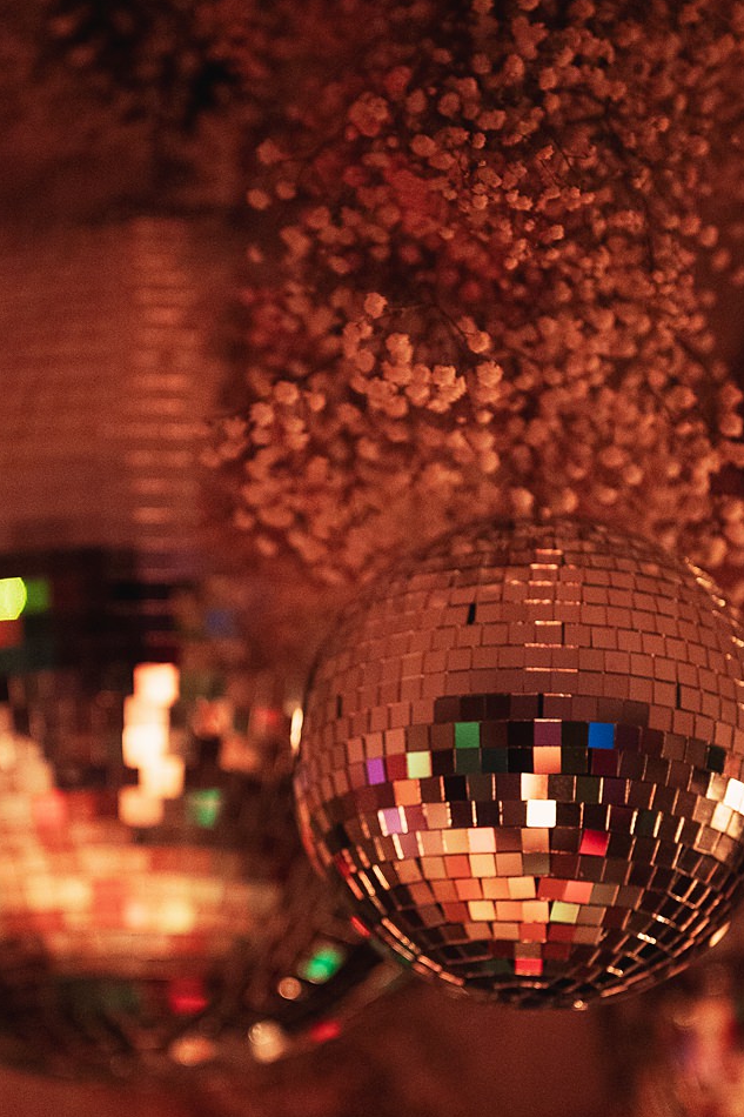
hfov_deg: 17.2
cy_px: 818
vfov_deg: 25.4
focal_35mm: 79
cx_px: 256
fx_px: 2450
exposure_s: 1/160
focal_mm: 50
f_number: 1.8
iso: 2500
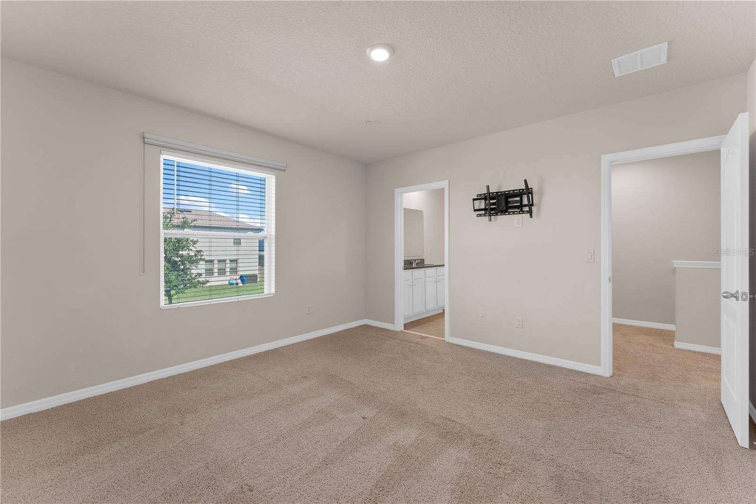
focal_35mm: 14
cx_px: 378
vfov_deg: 81.2
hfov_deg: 104.3
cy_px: 252
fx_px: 294
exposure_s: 1/800
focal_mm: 14
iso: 320
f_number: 8
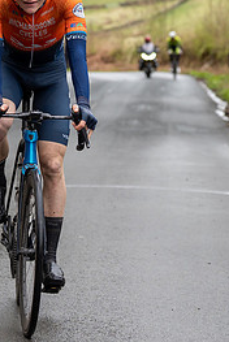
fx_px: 1922
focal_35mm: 202
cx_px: 71
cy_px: 27
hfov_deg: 6.8
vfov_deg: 10.1
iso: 640
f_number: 3.5
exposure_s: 1/1000
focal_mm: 72
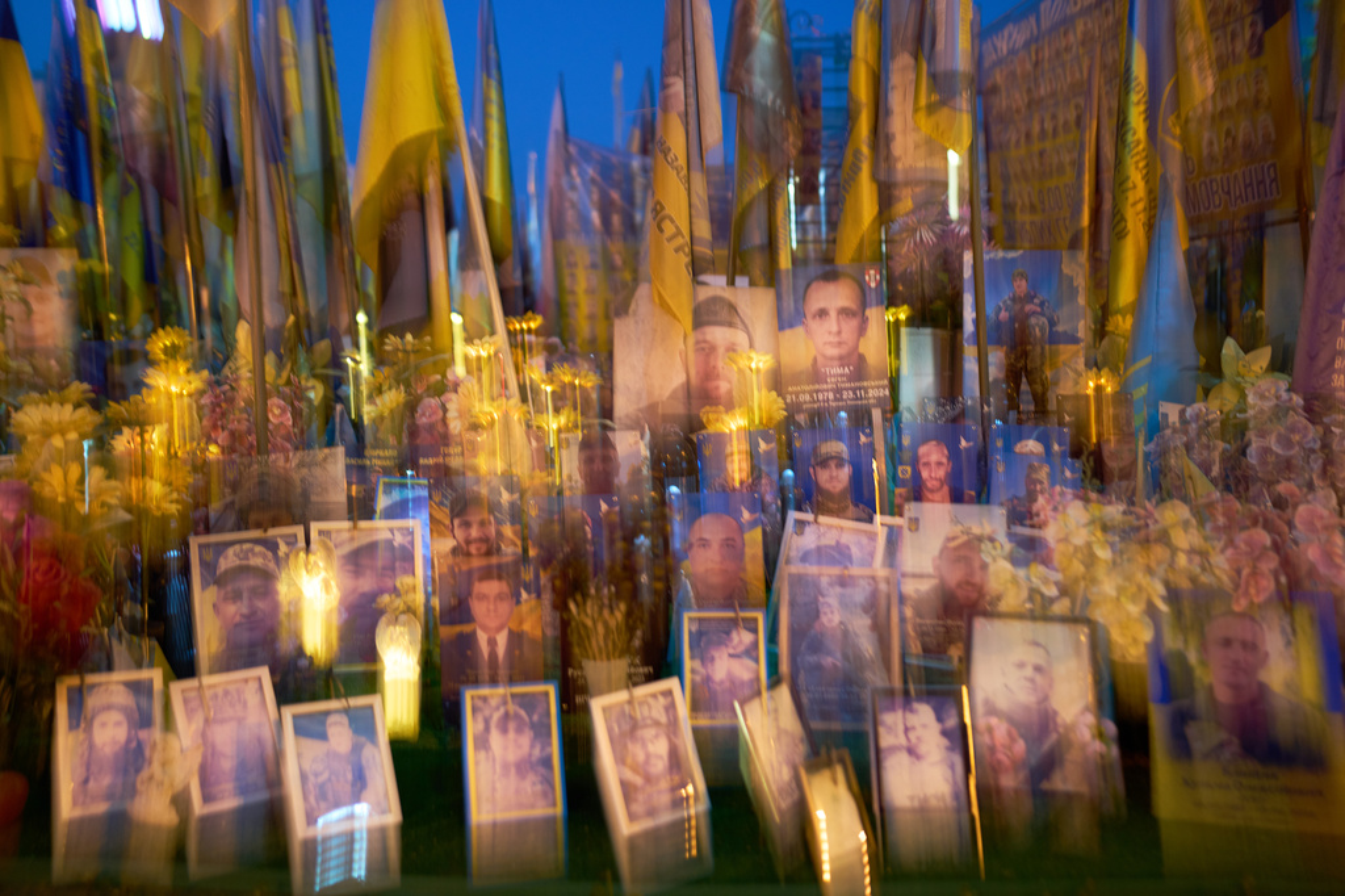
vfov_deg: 37.8
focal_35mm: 35
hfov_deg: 54.4
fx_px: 1307
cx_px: 672
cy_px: 448
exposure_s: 1/8
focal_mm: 35
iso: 500
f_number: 1.4
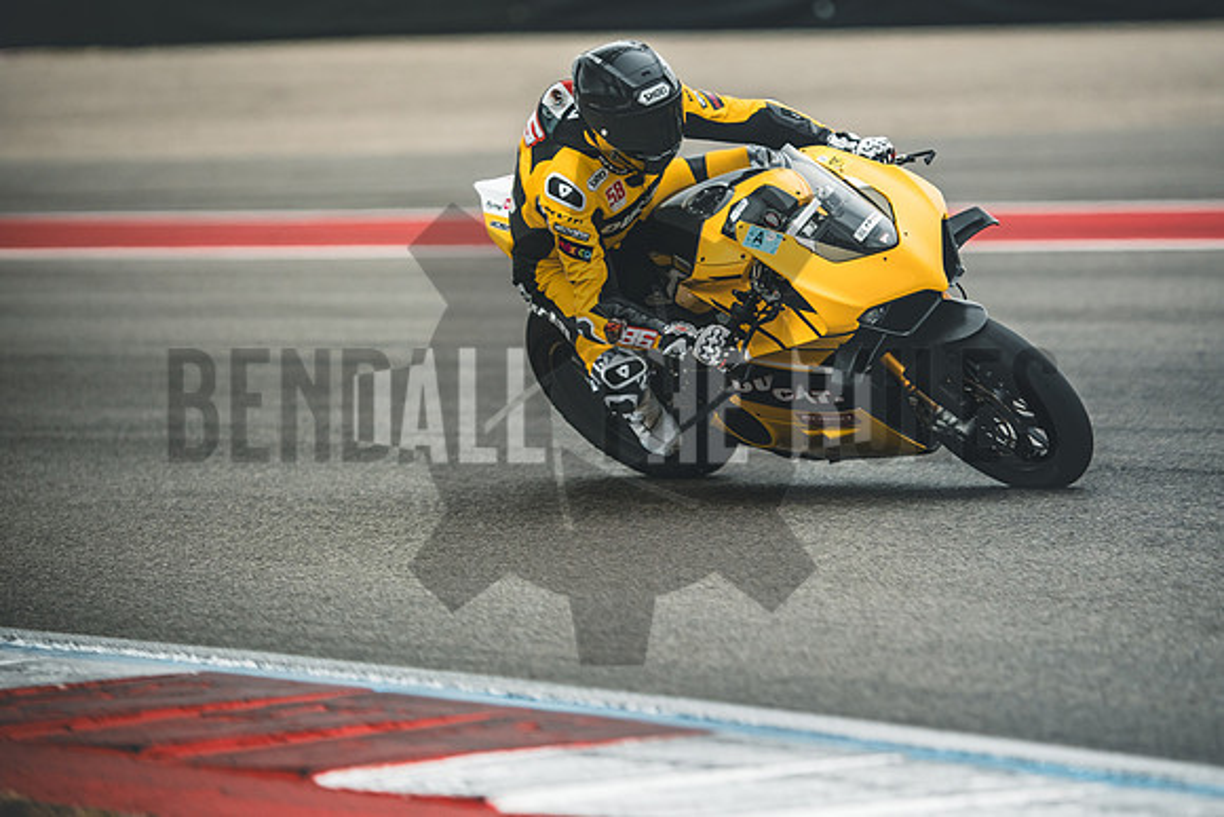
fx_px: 10202
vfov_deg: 4.6
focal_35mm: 300
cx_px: 612
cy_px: 408
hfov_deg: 6.9
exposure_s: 1/2500
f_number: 2
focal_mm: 200
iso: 500
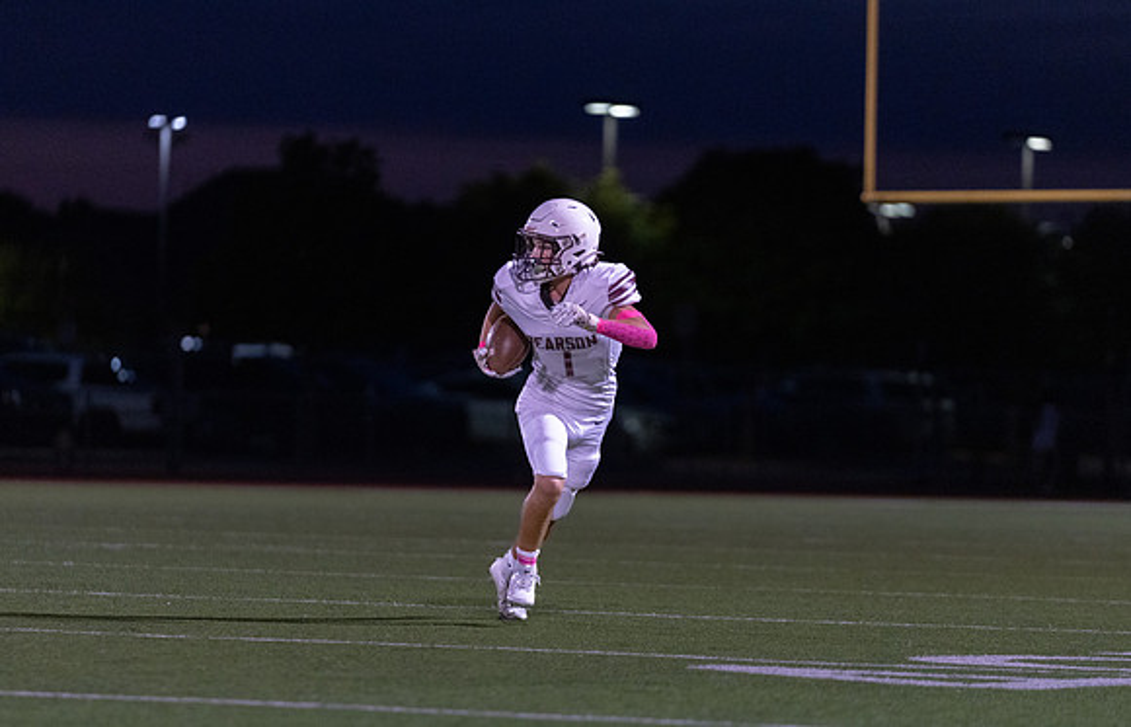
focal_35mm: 243
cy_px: 396
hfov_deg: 8.6
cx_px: 540
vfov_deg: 5.5
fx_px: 7564
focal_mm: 200
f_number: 2.8
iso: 5000
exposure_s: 1/1250
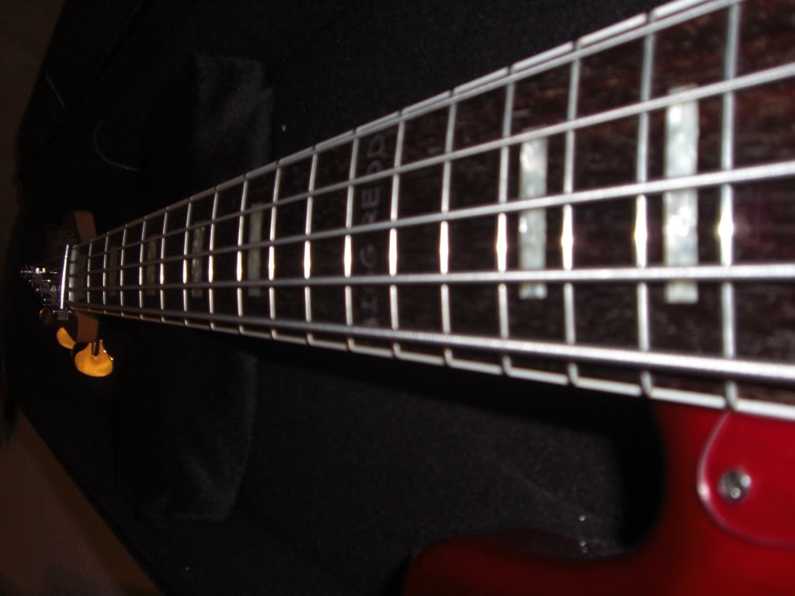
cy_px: 298
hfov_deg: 49.0
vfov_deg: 37.7
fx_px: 873
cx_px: 398
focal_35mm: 38
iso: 200
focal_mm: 6.2
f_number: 2.7
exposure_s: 1/30
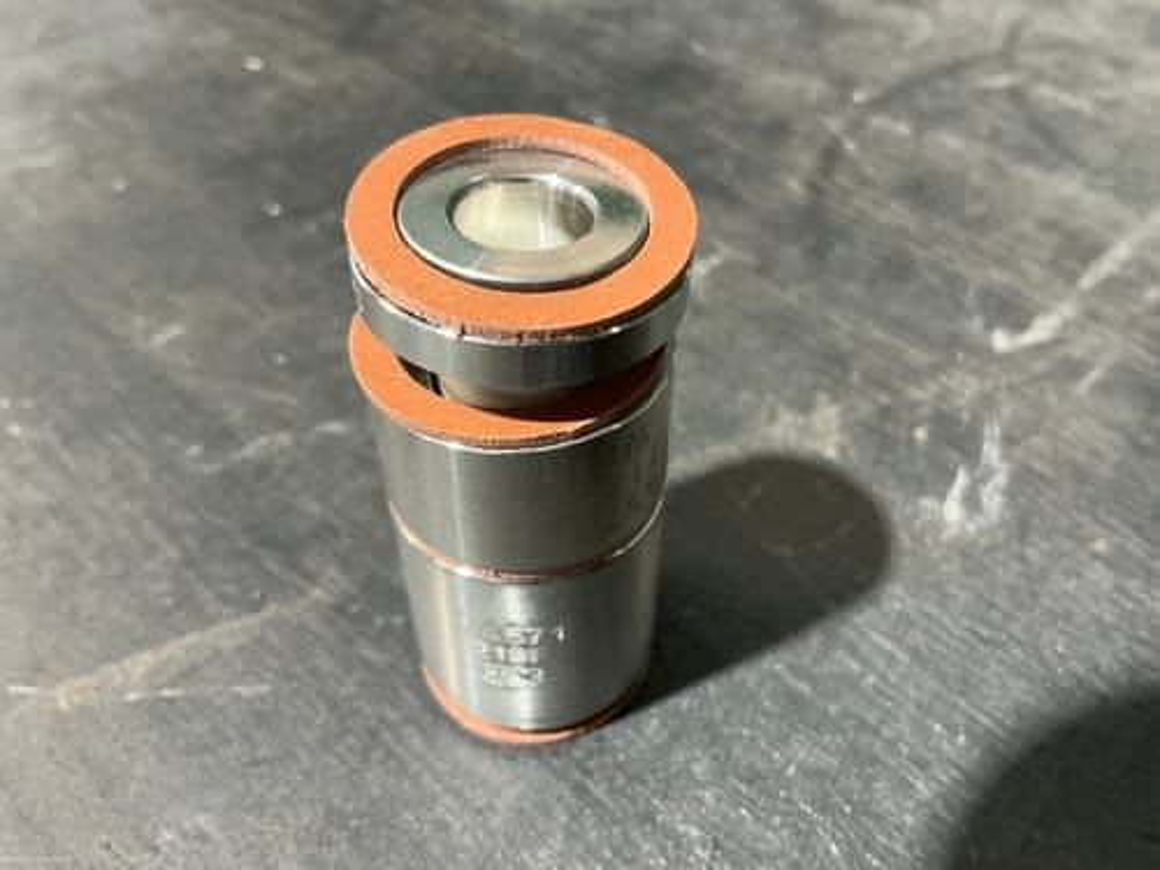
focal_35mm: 28
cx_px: 580
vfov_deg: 49.7
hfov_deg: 63.4
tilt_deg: -45.1
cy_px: 435
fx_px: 938
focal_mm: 3
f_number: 1.8
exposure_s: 1/50
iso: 250
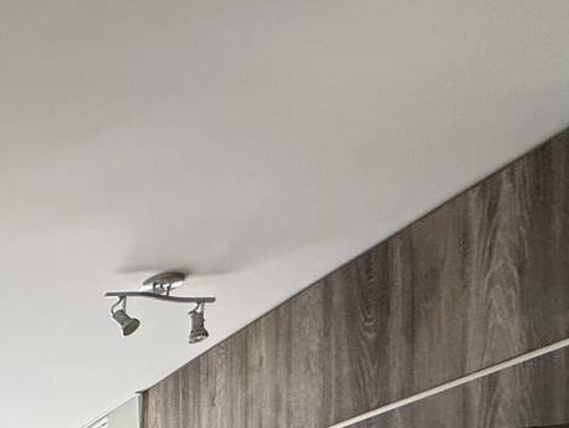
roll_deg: +0.0
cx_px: -319
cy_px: 662
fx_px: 724
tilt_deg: +1.2
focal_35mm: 44
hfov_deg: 27.0
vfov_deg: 24.5
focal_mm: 2.22
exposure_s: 1/73
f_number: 2.2
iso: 320
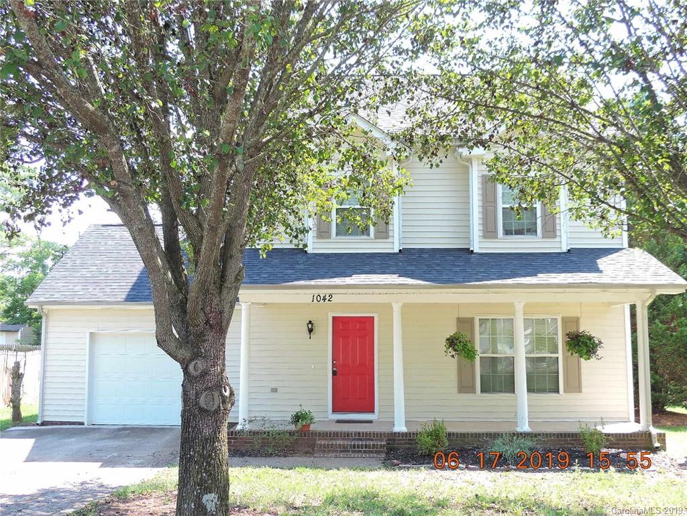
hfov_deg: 52.6
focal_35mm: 35
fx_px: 695
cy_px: 258
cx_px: 344
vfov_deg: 40.7
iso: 80
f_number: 3.3
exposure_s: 1/100
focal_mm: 6.2
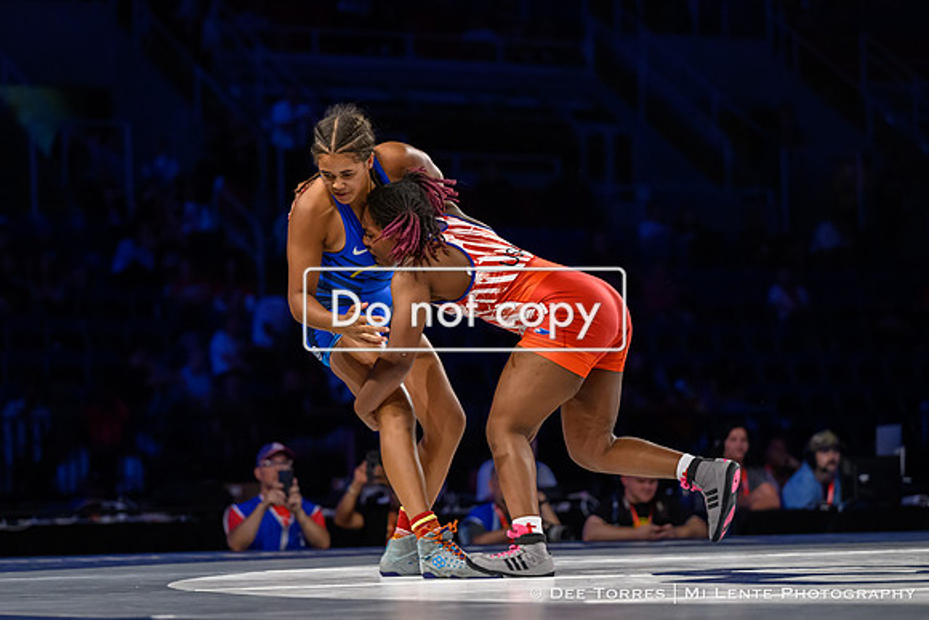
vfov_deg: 10.0
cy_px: 377
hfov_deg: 14.9
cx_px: 438
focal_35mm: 137
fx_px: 3548
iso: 4000
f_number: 2.8
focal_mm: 110
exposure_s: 1/800
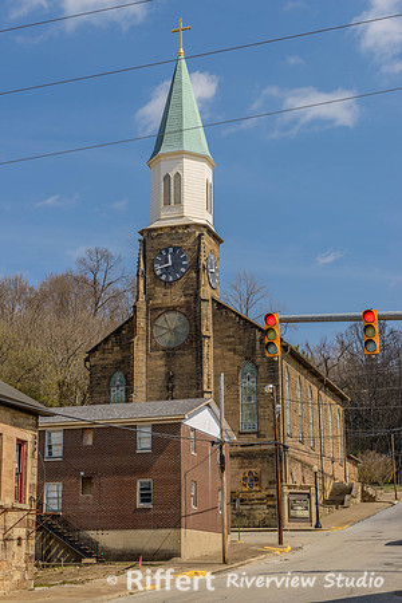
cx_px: 201
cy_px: 302
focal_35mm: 62
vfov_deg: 32.4
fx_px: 1038
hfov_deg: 21.9
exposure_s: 1/160
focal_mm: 62
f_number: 10
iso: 100
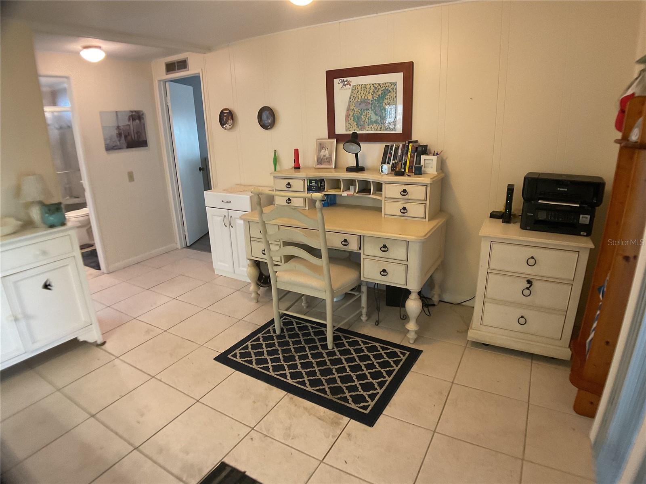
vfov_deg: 48.2
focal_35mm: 29
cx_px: 323
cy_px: 242
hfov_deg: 61.7
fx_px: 541
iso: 160
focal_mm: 3
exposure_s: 1/60
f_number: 1.8
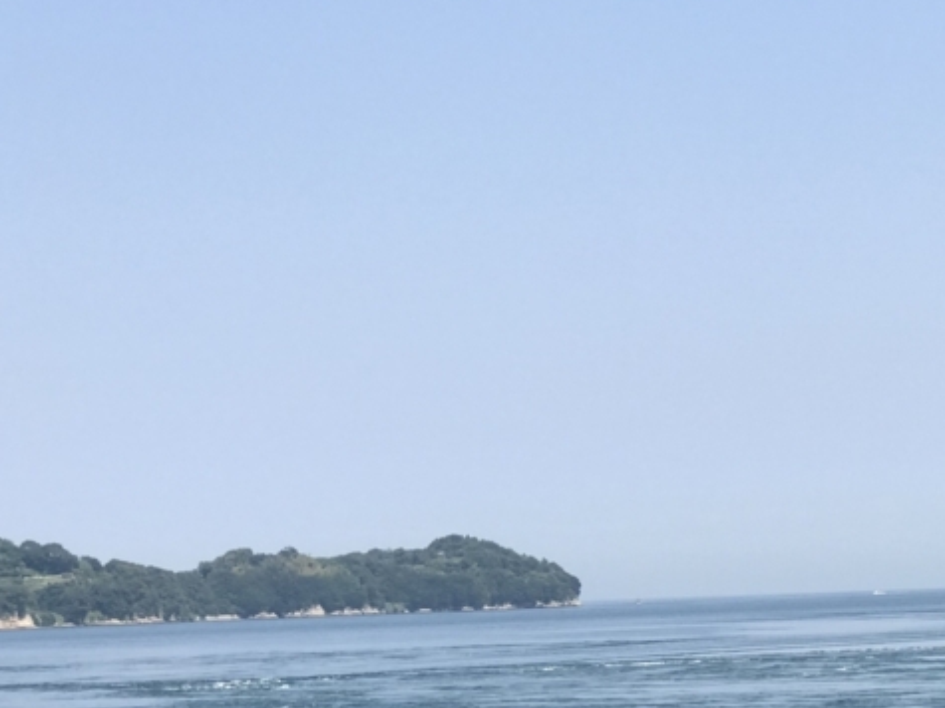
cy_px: 710
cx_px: 943
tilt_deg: -2.4
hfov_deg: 15.7
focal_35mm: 123
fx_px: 3357
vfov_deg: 11.9
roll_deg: +2.1
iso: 20
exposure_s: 1/833
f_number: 2.8
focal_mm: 6.6
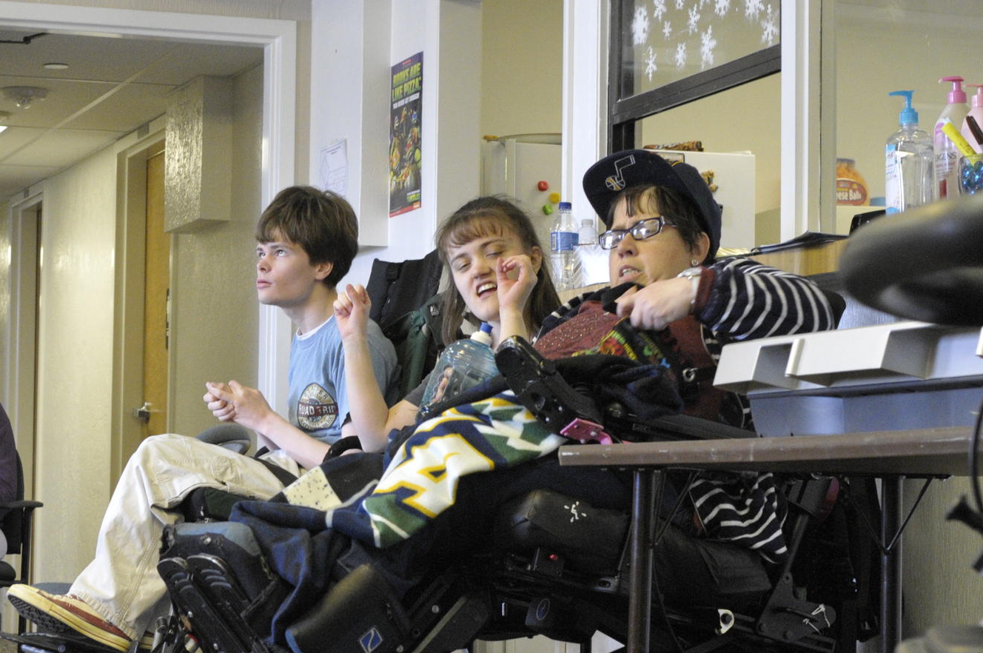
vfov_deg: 14.4
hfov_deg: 21.3
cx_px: 203
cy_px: 349
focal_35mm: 95
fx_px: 2588
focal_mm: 35
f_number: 5
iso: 1600
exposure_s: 1/100
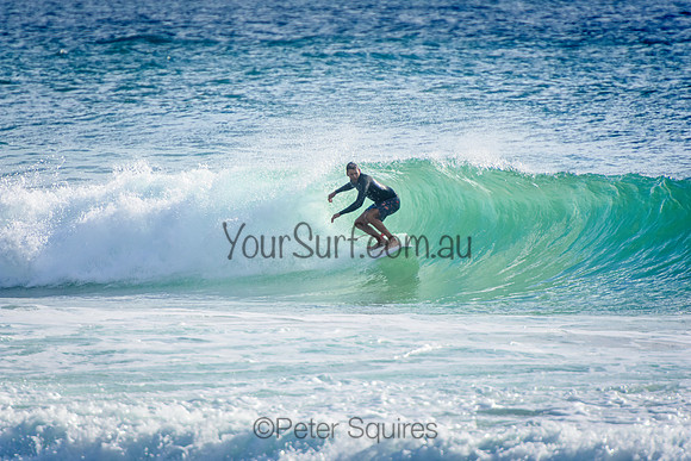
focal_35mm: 600
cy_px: 230
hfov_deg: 3.4
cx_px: 346
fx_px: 11519
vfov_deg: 2.3
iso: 360
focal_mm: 400
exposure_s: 1/2000
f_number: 5.6
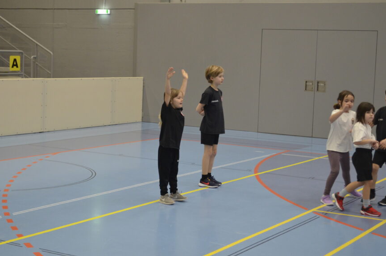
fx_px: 760
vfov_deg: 19.1
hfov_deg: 28.5
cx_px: 183
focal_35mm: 71
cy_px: 129
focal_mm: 40
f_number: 5.3
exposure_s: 1/125
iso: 1600
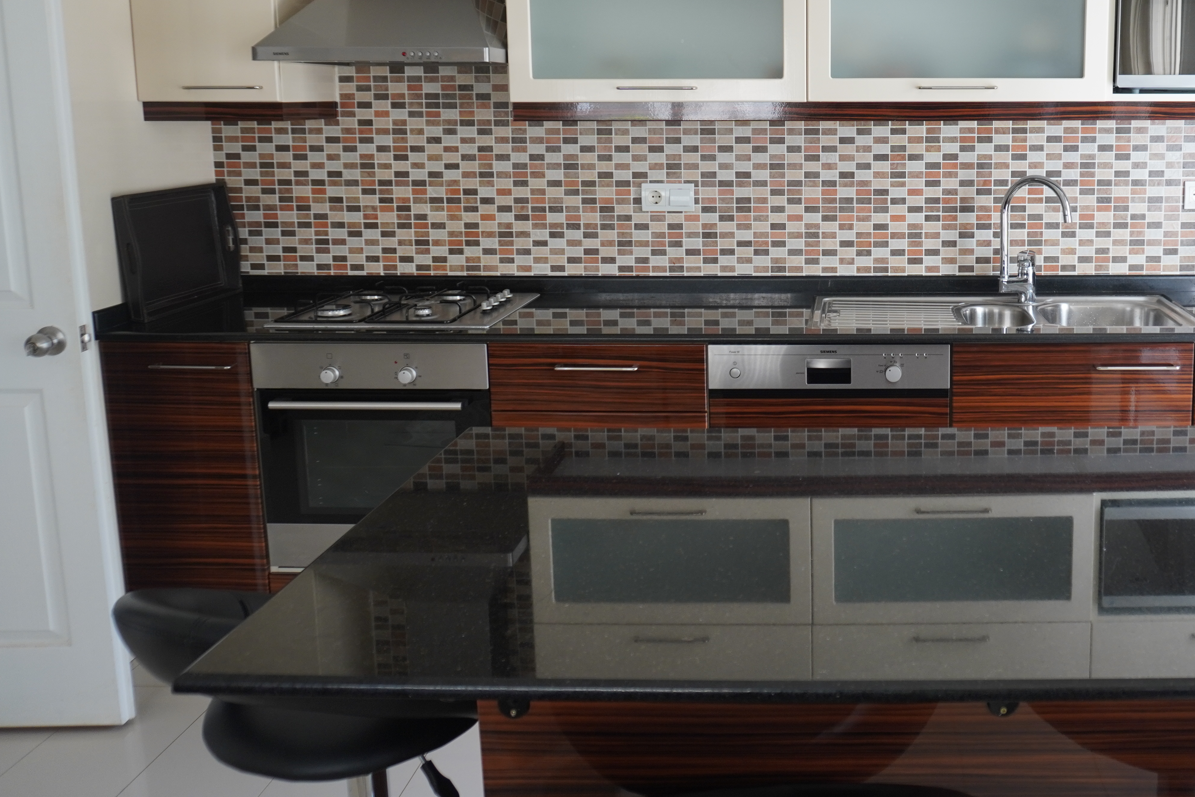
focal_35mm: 36
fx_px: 1195
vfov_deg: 36.6
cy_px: 289
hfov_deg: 51.6
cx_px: 844
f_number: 4
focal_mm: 16
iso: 250
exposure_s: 1/60
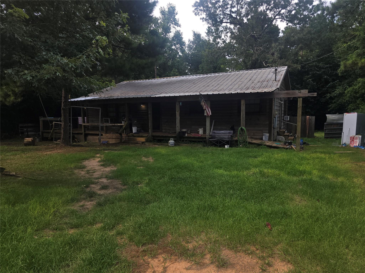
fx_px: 243
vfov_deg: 58.9
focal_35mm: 23
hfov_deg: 73.9
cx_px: 182
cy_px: 136
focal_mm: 6.3
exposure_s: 1/170
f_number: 1.7
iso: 12
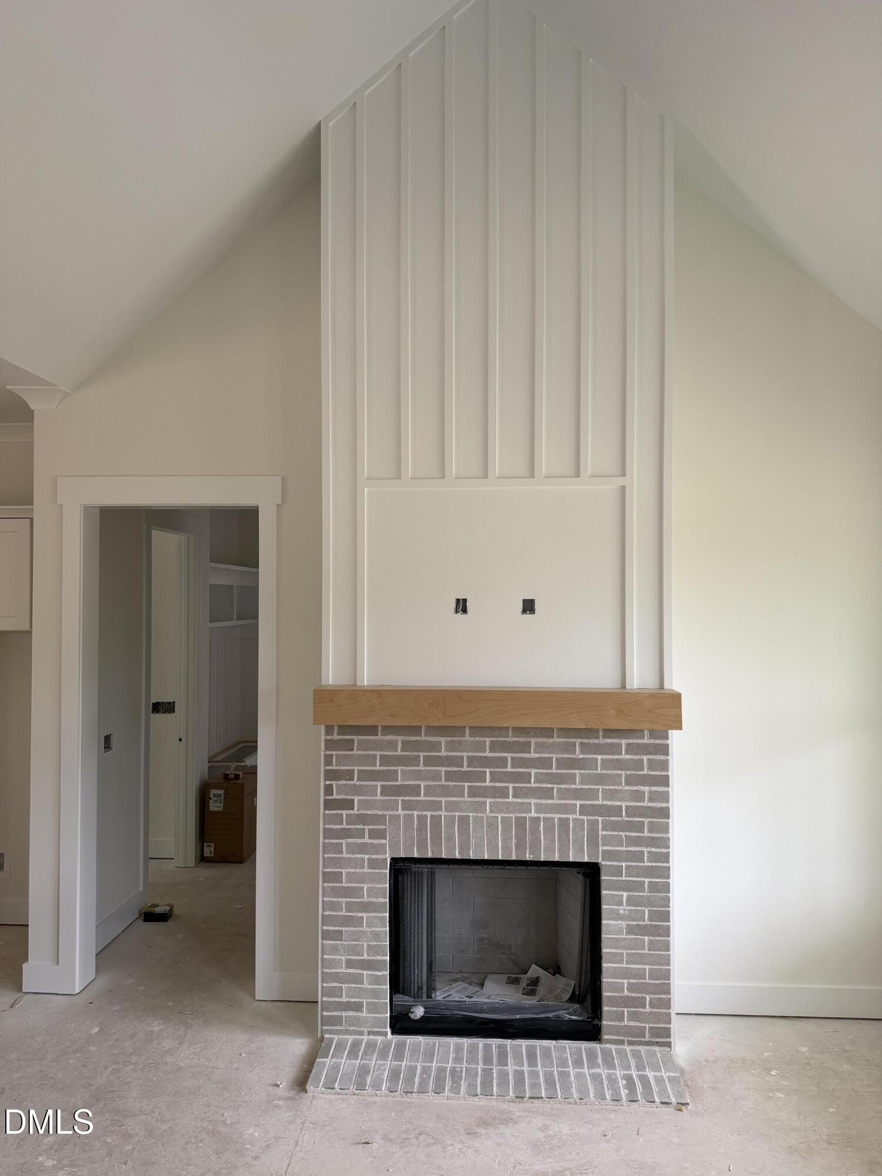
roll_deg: -0.5
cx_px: 441
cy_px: 588
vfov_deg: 71.6
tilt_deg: +1.3
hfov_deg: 56.8
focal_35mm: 24
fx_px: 815
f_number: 1.78
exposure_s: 1/121
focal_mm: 6.76
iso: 160
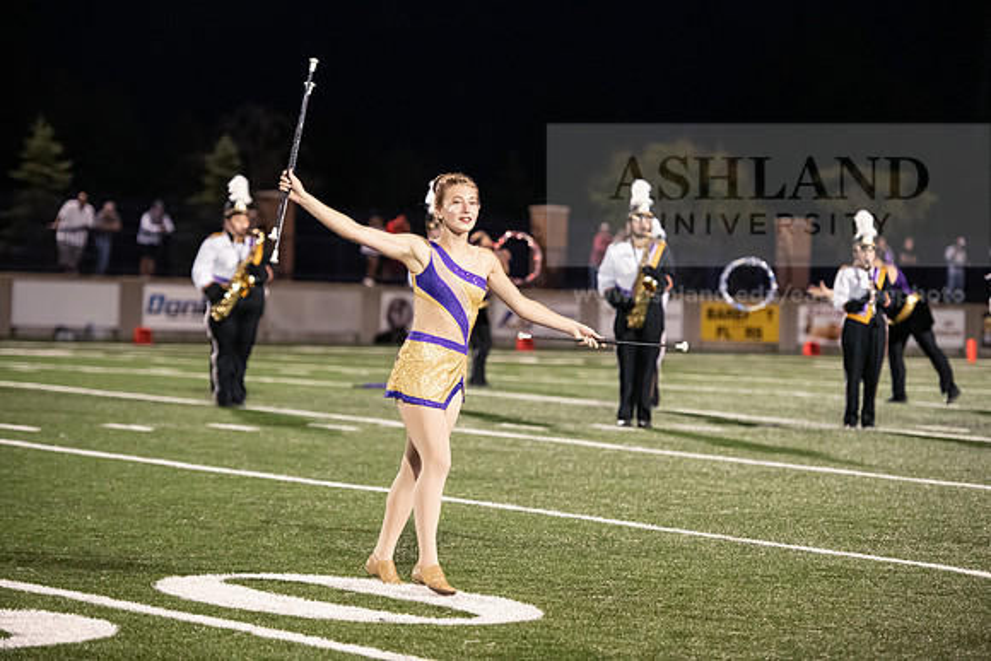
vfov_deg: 11.0
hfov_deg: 16.4
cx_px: 496
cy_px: 330
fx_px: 3442
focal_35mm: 125
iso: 5000
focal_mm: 125
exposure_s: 1/500
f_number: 3.2
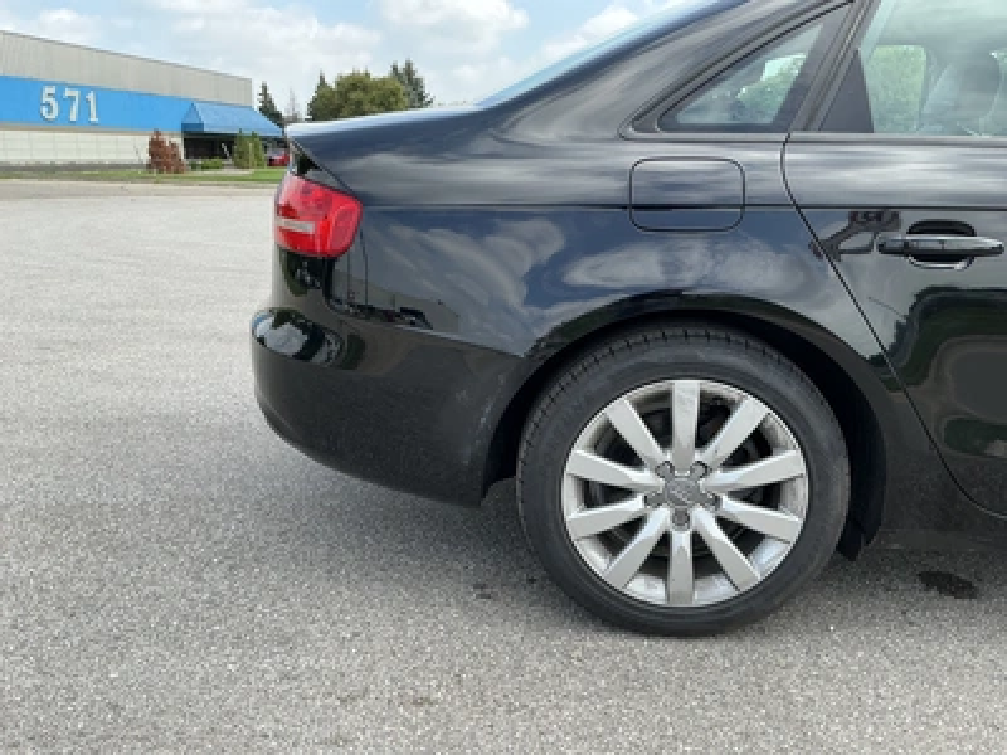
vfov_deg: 49.7
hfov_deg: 63.4
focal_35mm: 28
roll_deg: -1.0
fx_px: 815
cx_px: 504
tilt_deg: -13.1
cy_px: 378
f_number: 1.8
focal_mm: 3
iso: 25
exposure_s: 1/657
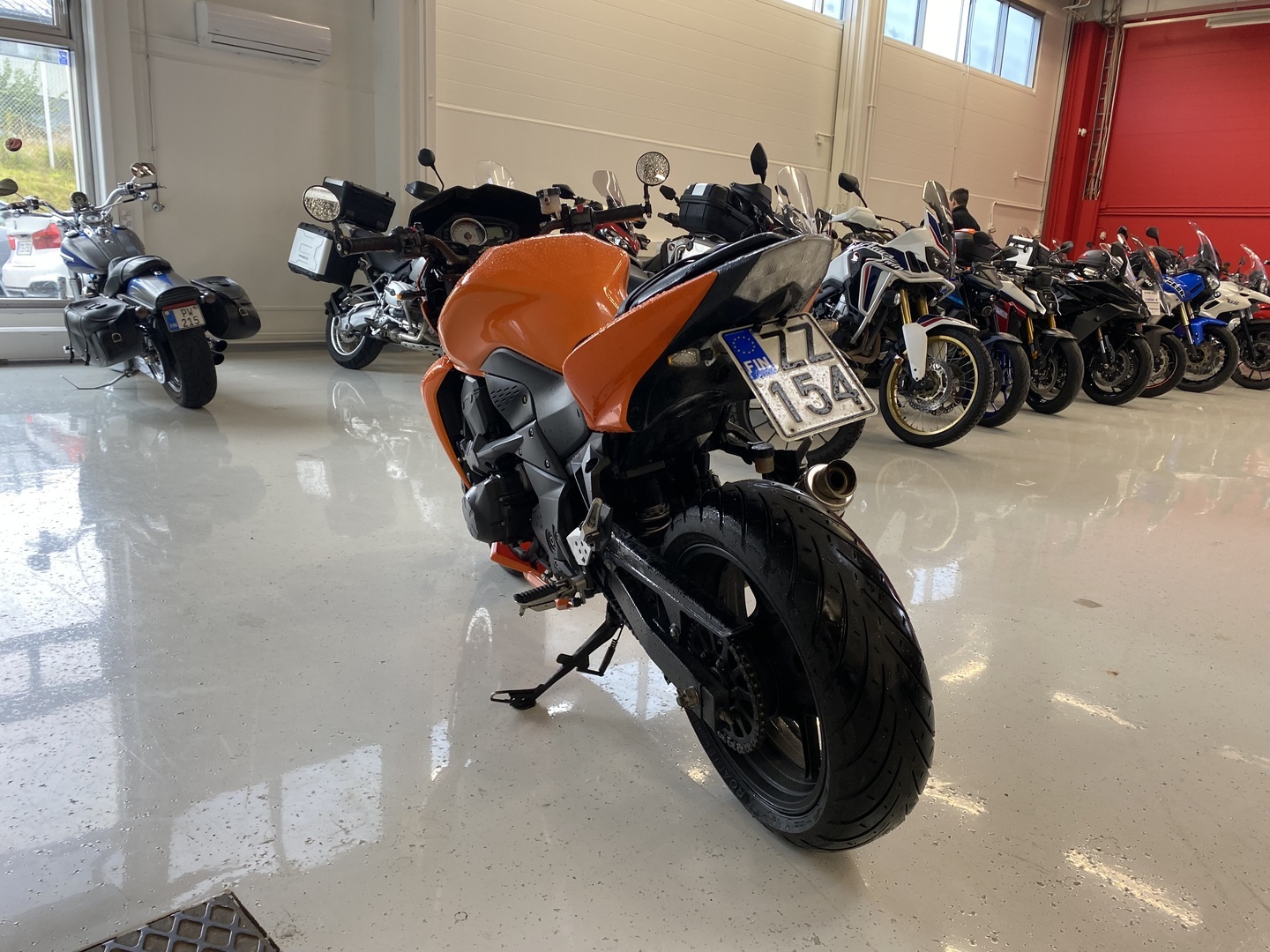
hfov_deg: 67.3
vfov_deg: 53.1
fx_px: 954
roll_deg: -2.3
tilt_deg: -11.1
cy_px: 476
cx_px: 635
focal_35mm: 26
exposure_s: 1/100
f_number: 1.8
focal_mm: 4.25
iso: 100
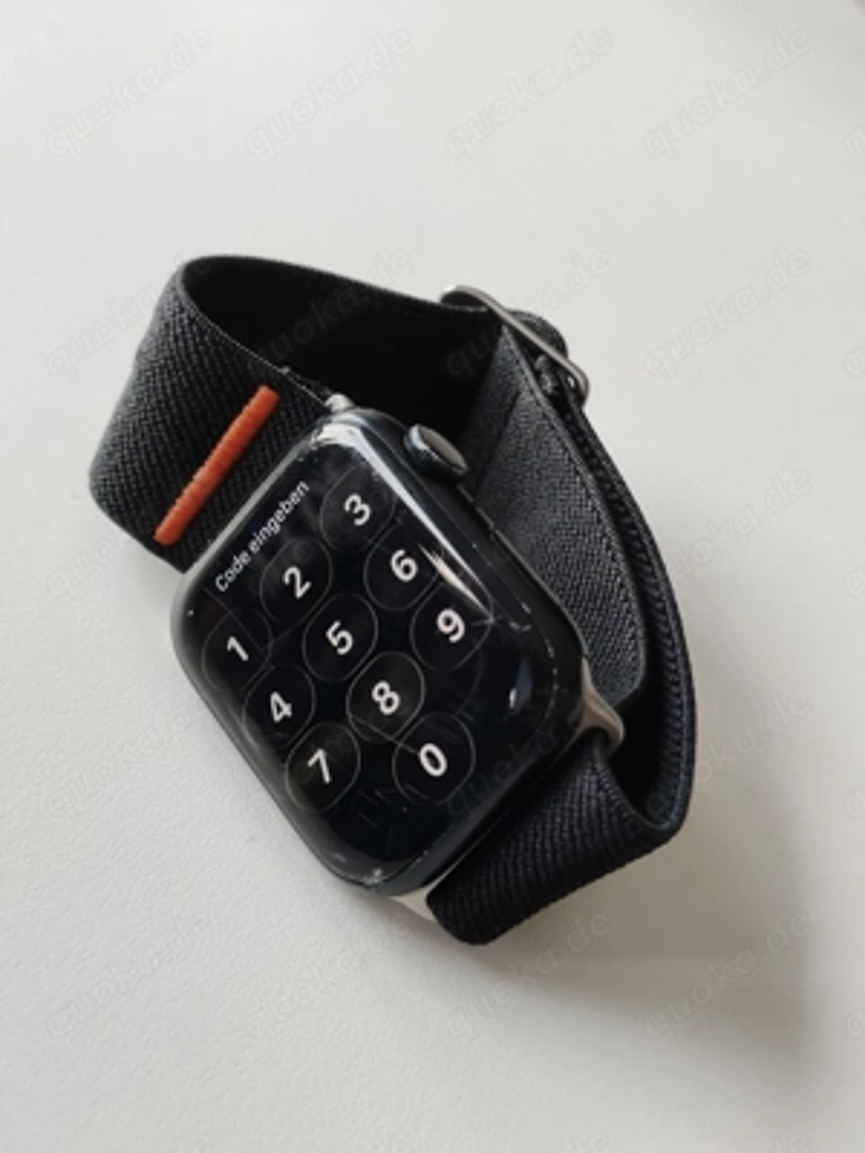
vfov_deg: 38.2
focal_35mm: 50
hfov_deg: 29.1
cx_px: 432
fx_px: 1666
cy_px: 576
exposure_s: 1/100
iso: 205
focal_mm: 5.56
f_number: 1.88
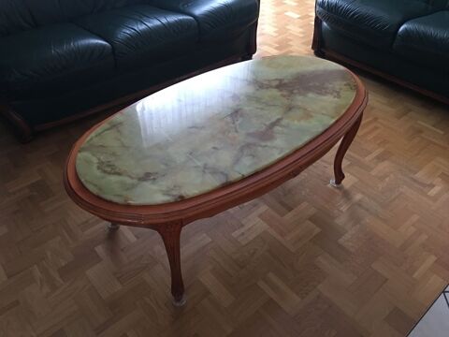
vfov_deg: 48.2
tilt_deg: -40.5
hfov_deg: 61.7
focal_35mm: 29
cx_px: 224
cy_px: 168
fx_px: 376
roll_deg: -1.0
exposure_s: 1/8
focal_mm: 4.15
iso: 125
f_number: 2.2
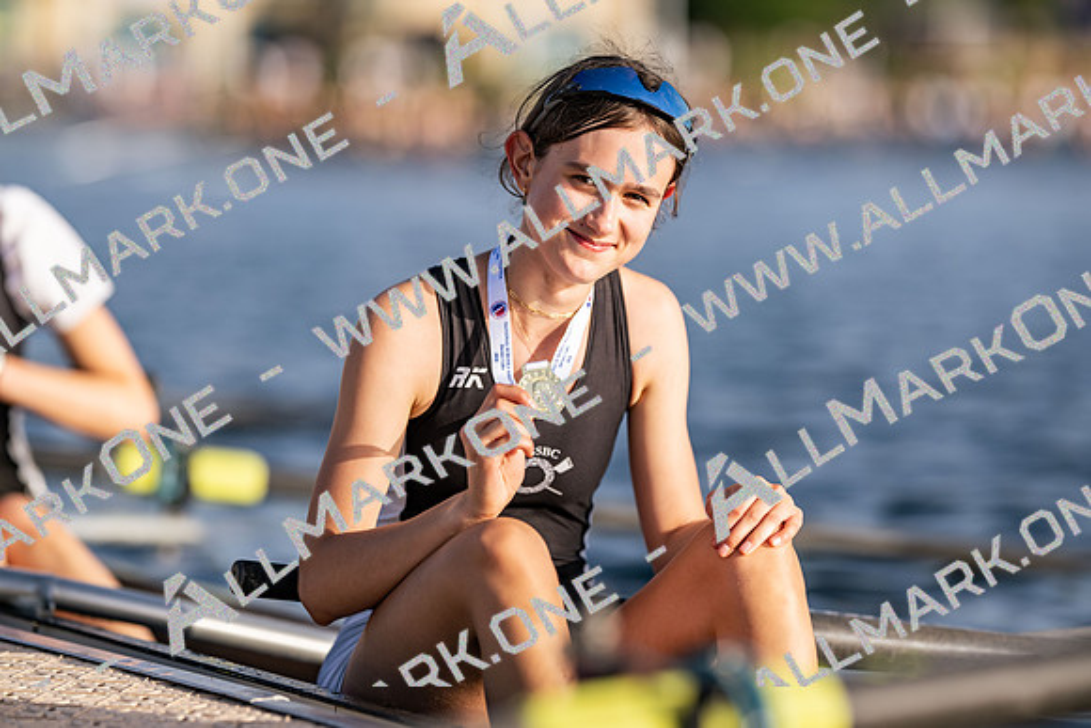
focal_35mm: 135
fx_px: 4092
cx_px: 546
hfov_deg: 15.2
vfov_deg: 10.2
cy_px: 364
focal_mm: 135
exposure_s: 1/5000
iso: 64
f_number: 1.8
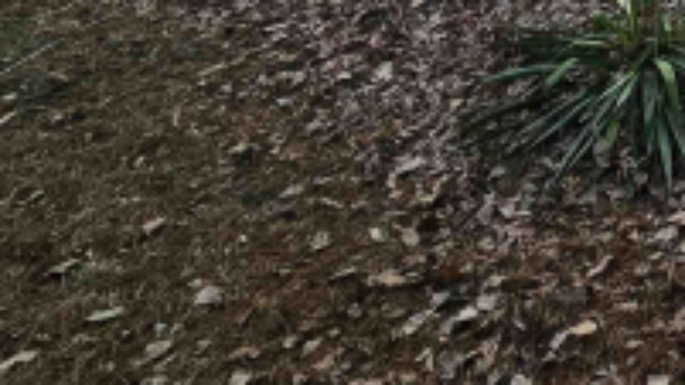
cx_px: 912
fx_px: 854
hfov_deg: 32.0
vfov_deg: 16.8
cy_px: -436
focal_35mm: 47
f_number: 2.2
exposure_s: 1/276
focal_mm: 2.2
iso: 64
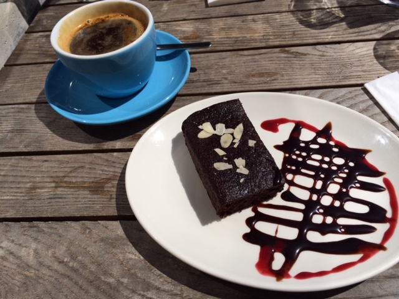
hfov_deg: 61.7
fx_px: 334
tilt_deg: -49.3
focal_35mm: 29
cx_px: 200
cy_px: 150
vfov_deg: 48.2
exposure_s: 1/8264
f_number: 2.2
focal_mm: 4.15
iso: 40
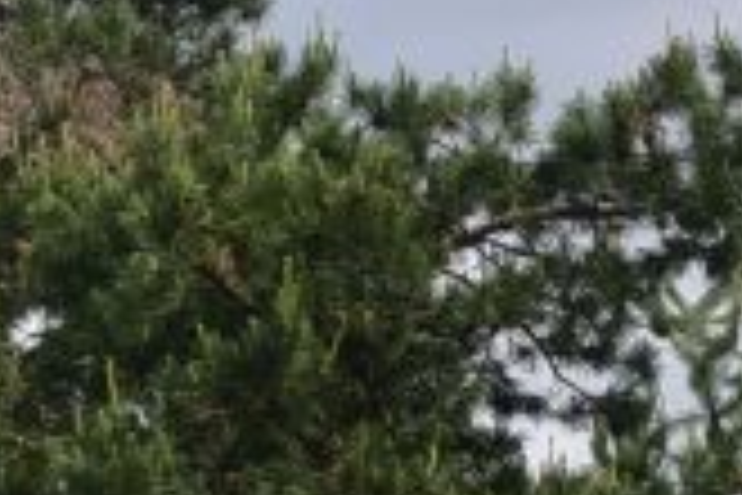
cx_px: 364
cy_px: 763
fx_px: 8100
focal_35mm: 393
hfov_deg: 5.2
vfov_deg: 3.5
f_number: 11
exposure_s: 1/125
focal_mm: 50
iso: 125
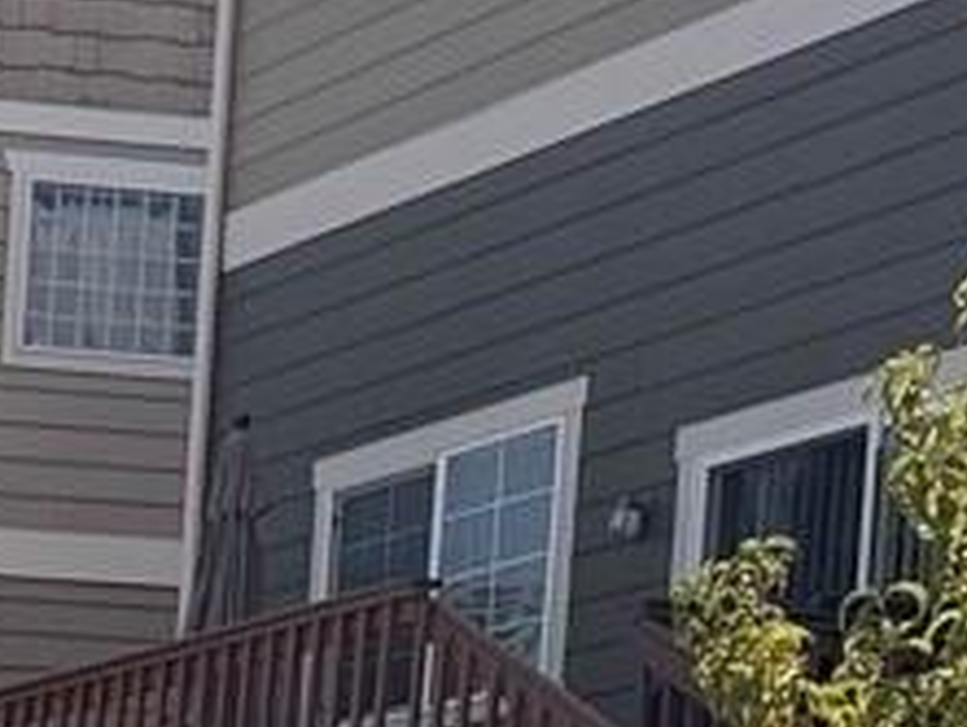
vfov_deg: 9.4
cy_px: 1782
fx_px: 3885
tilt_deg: -6.0
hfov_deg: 11.1
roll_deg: -1.2
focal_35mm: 139
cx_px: -1571
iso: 80
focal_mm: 6.76
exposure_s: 1/4167
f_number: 1.78
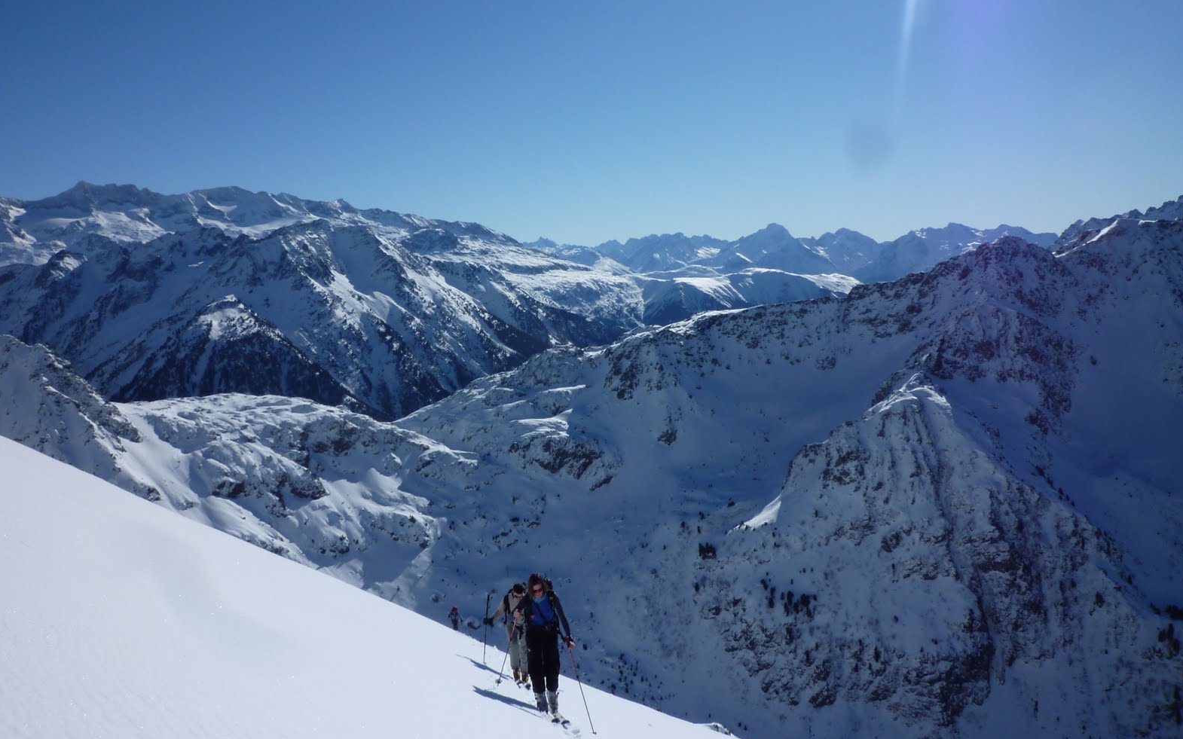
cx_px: 589
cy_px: 330
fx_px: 870
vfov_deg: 45.9
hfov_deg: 68.4
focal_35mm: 27
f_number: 6.3
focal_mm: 4.4
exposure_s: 1/800
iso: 80
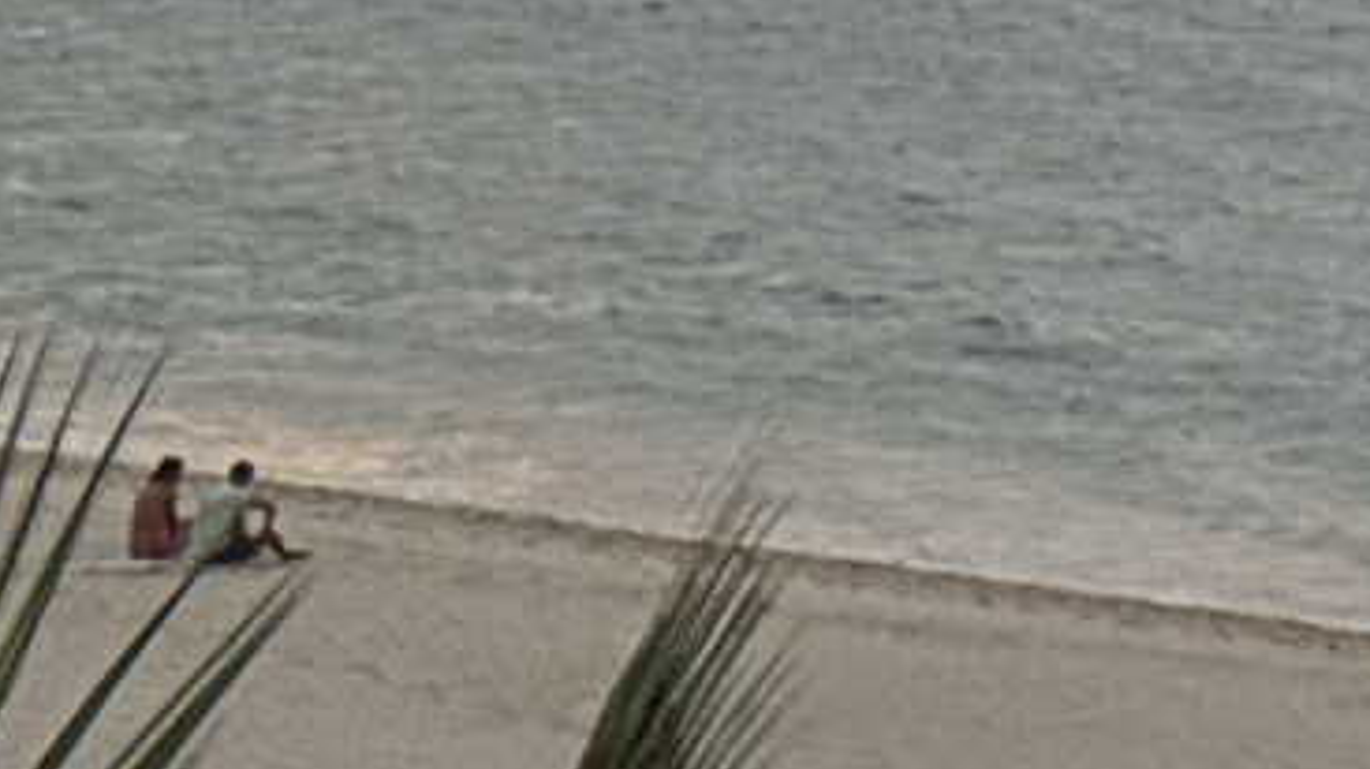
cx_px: 2464
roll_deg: -0.8
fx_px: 10348
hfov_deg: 7.4
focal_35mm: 285
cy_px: -1478
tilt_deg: +4.1
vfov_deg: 4.1
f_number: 1.78
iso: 50
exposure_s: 1/121
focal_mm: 6.76
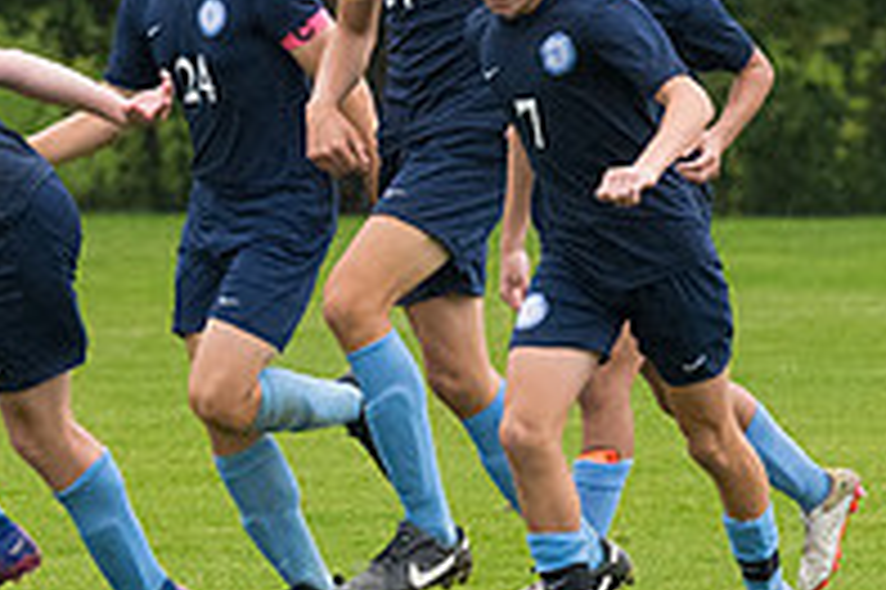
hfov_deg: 2.4
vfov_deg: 1.6
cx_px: -148
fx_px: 21147
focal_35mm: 860
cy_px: 90
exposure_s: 1/2000
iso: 2500
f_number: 4.5
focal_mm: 195
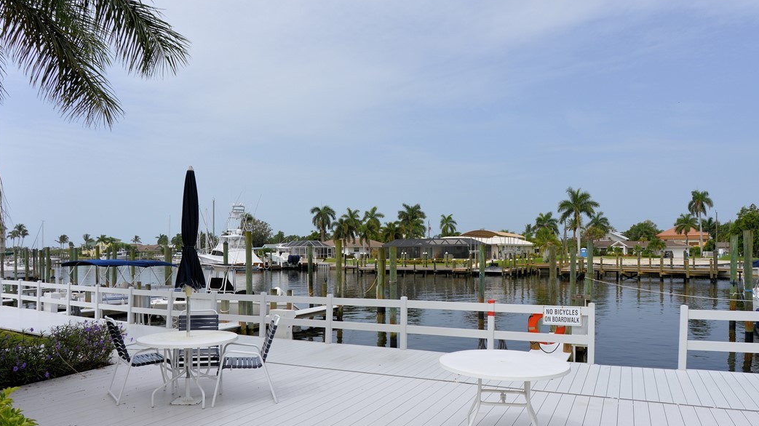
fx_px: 494
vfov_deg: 46.5
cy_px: 253
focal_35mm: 25
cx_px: 391
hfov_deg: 75.1
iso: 100
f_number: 9
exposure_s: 1/320
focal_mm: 15
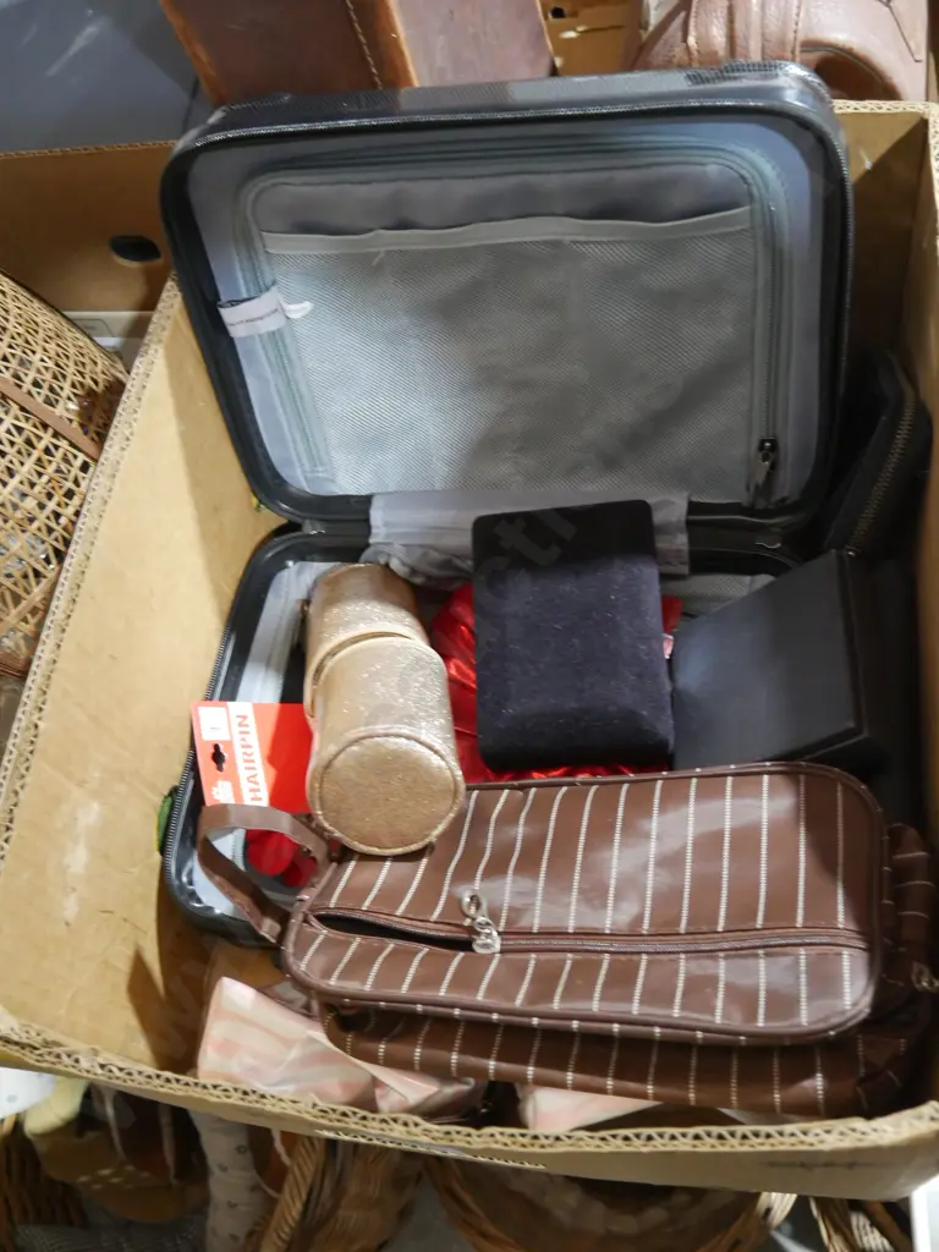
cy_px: 626
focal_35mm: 32
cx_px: 470
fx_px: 1157
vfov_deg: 56.8
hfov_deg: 44.2
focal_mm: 16
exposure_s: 1/60
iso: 2500
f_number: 3.6
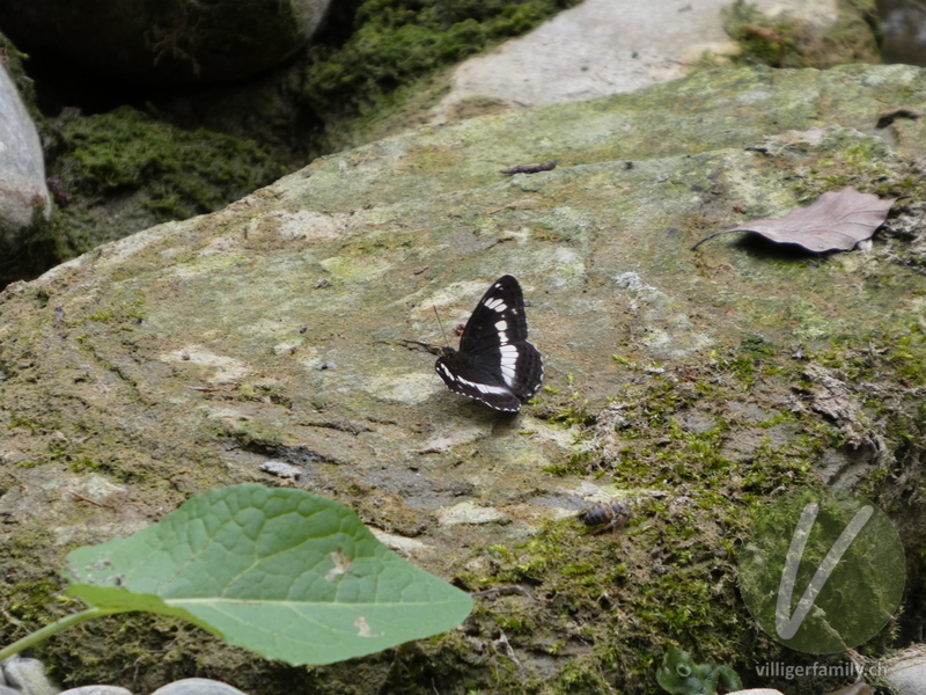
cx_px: 463
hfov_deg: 3.2
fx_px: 16639
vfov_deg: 2.4
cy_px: 348
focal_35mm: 622
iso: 100
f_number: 5.6
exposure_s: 1/100
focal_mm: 111.5
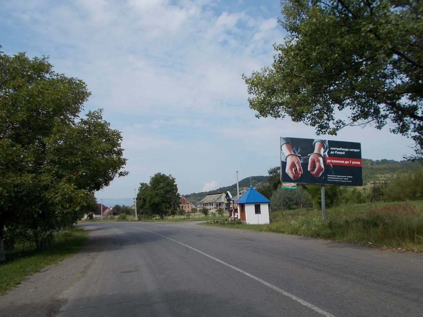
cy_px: 158
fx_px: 367
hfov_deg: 60.0
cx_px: 212
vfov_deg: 46.8
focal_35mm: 30
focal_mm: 5.3
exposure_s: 1/200
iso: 80
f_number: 8.6
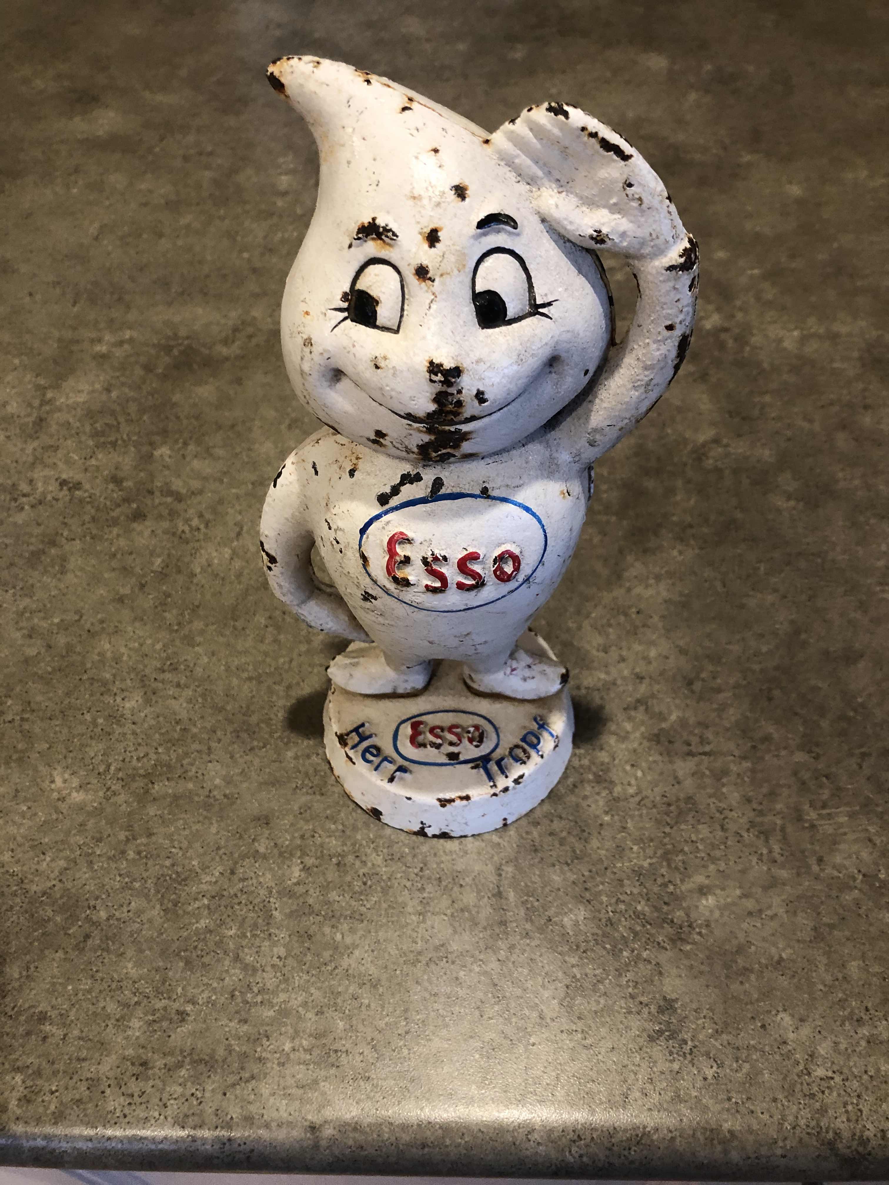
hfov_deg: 49.7
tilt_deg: -49.7
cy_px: 592
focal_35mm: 28
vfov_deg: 63.4
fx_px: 959
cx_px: 444
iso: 64
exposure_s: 1/15
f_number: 1.8
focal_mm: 3.99
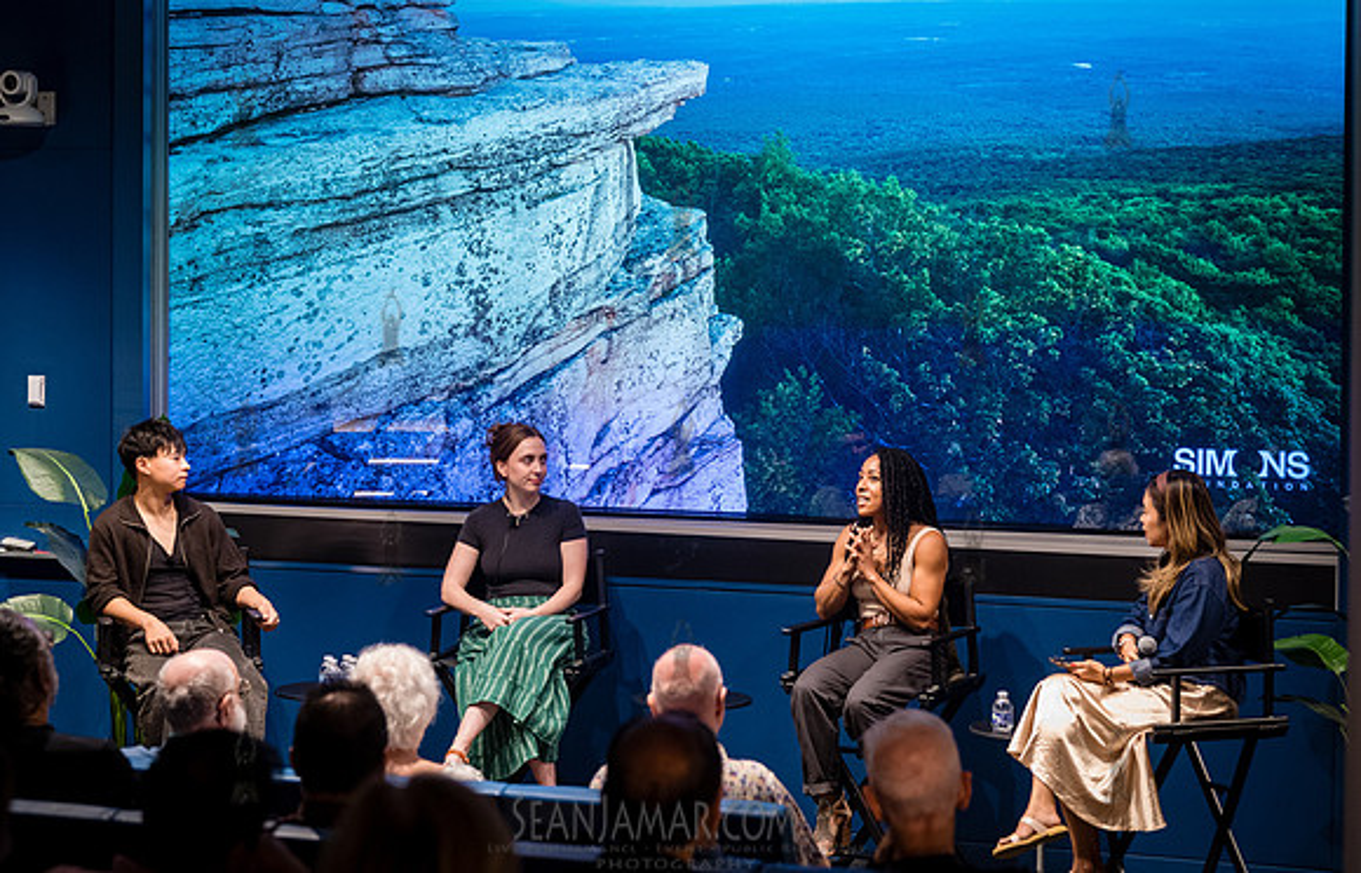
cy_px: 374
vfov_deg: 17.5
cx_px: 713
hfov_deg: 27.0
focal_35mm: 76
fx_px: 2837
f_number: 3.5
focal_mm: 67
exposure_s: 1/200
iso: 5000
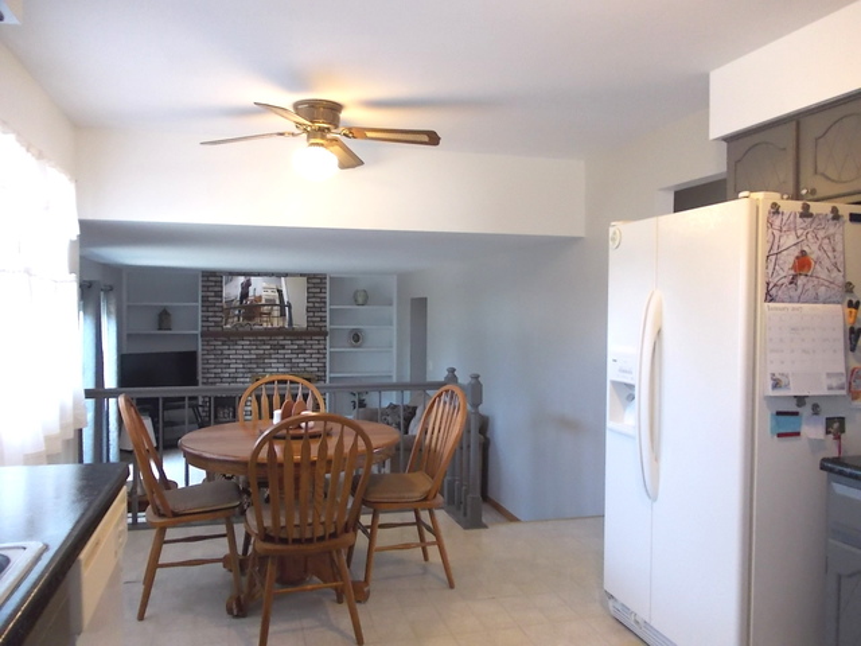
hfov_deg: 63.4
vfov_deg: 49.7
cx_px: 430
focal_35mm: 28
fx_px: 696
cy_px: 323
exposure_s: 1/25
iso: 160
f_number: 2.7
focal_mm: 4
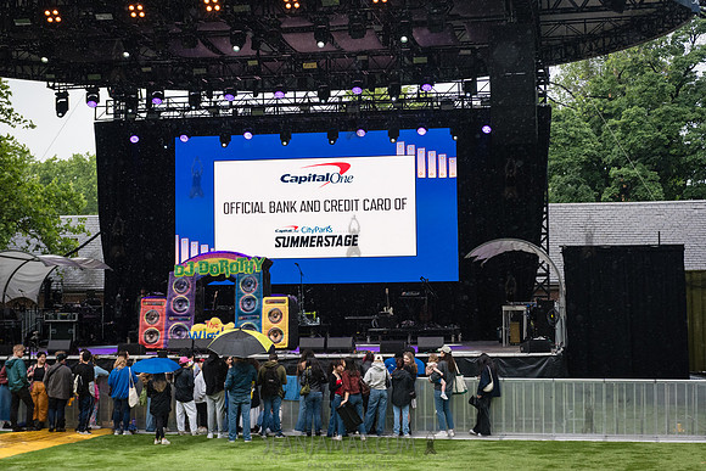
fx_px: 1295
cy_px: 236
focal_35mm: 66
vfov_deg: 20.6
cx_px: 353
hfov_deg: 30.5
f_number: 4.5
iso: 2000
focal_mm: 66
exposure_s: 1/1600
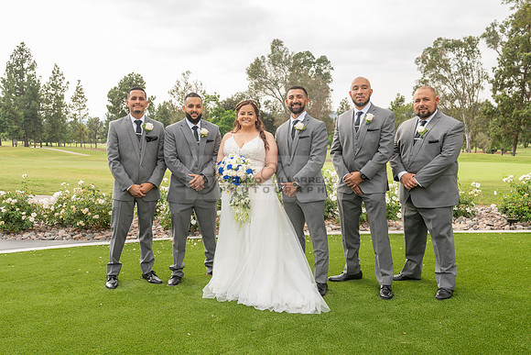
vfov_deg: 35.9
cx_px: 250
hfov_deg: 51.7
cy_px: 167
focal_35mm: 37
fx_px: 547
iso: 200
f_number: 6.3
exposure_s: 1/200
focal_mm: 35
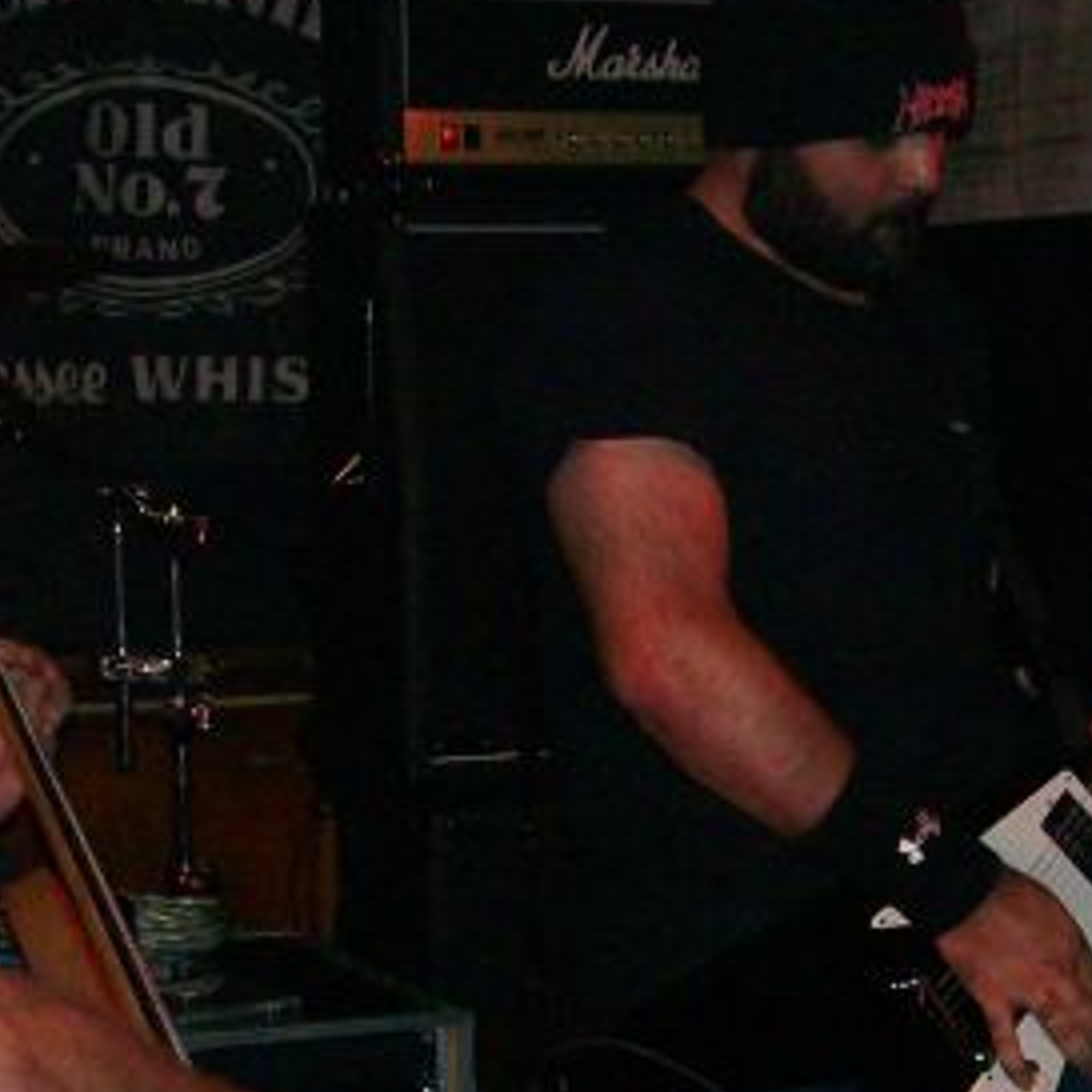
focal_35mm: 93
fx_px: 3319
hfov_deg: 18.7
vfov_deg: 18.6
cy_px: 816
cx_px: 512
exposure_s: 1/64
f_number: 2.7
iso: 140
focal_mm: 6
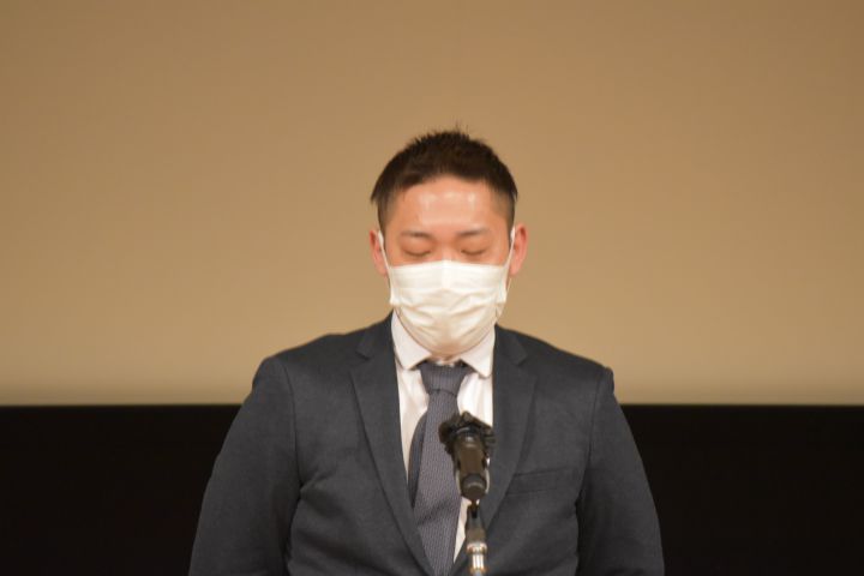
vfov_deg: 3.3
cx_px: 432
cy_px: 288
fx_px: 10079
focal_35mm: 420
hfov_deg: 4.9
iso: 3200
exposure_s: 1/125
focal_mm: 280
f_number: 5.6
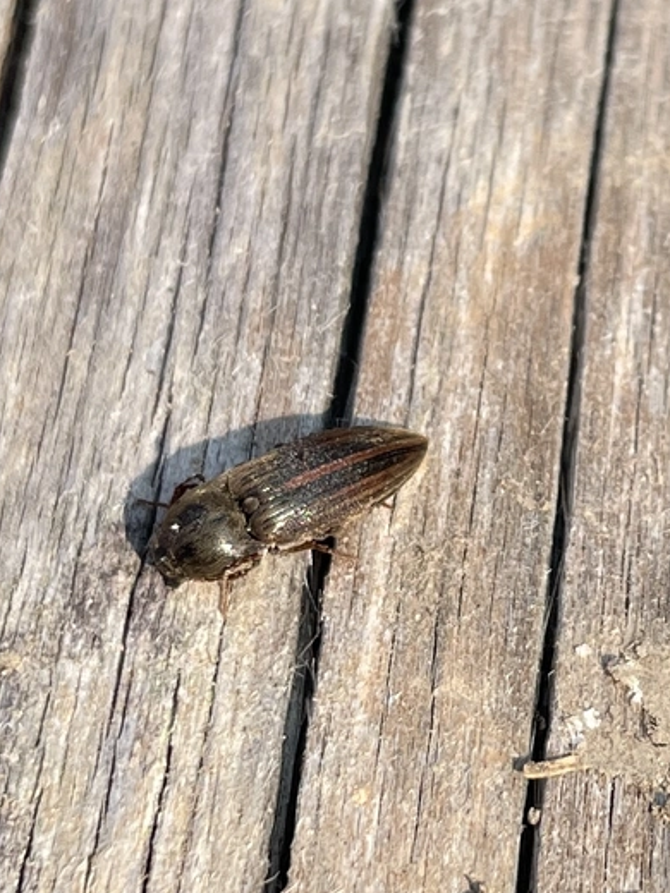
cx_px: 283
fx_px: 826
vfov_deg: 56.8
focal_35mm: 32
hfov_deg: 44.0
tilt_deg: -56.9
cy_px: 477
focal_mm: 4.2
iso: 32
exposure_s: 1/725
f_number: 1.6
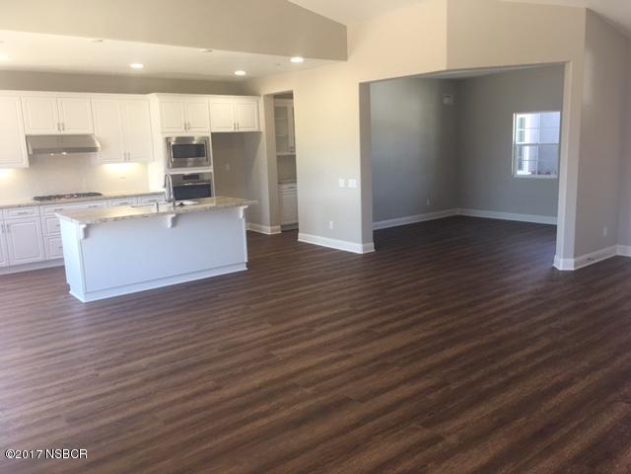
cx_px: 316
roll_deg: +1.7
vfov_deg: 48.2
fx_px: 529
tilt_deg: -9.2
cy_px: 237
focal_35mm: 29
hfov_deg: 61.7
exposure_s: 1/30
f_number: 2.2
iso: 32
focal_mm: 4.15
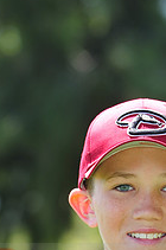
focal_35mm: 551
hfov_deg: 2.5
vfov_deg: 3.7
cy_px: 259
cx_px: 116
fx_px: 3823
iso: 200
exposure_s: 1/160
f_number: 7.1
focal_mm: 200
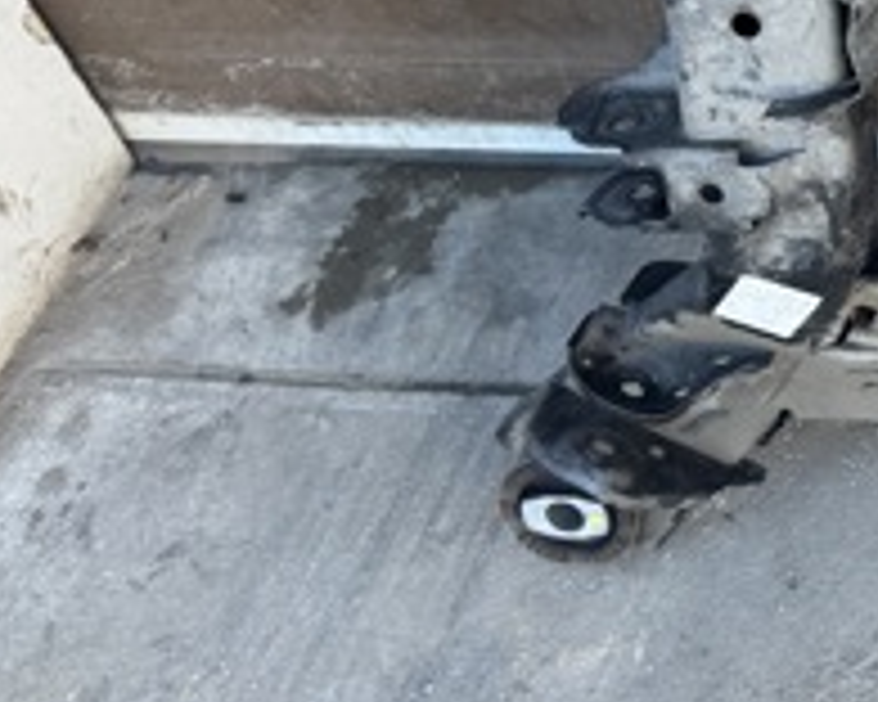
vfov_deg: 19.0
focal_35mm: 77
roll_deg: +1.2
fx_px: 2001
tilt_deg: -43.7
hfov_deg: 20.8
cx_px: 1346
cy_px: -90
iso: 100
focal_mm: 6.76
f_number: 1.78
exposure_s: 1/121
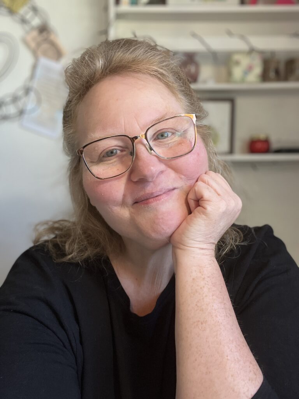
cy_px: 200
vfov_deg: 60.0
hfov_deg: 46.8
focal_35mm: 30
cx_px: 150
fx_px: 346
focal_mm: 2.71
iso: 80
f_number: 2.2
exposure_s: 1/100
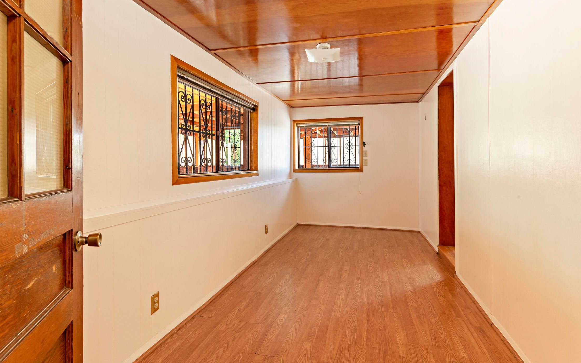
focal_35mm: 19
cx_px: 290
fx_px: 301
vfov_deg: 62.1
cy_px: 166
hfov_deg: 88.0
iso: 400
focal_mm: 18
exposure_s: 1
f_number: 11
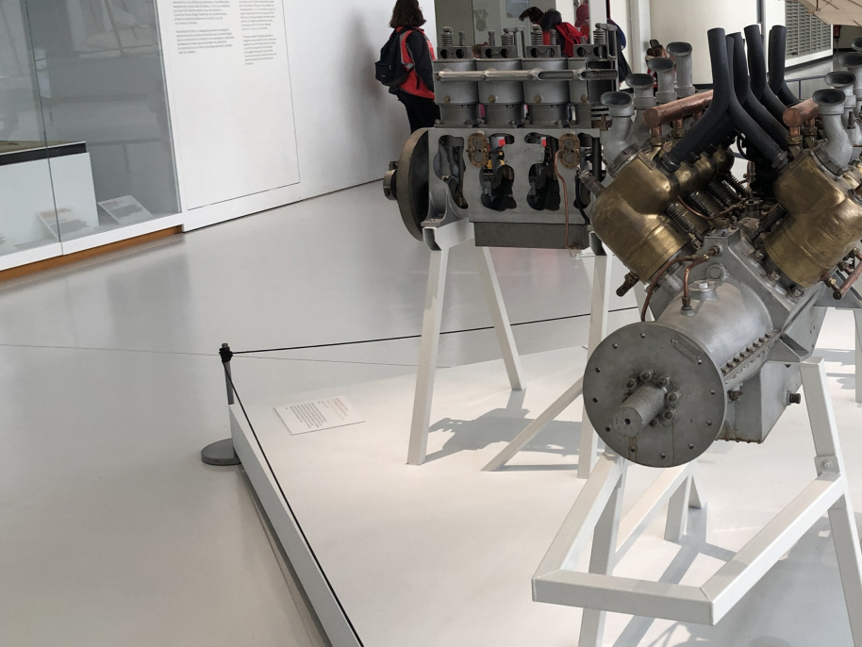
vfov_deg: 29.7
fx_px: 1221
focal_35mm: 49
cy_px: 279
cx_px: 721
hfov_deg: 37.2
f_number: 1.8
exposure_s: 1/100
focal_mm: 3.99
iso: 32
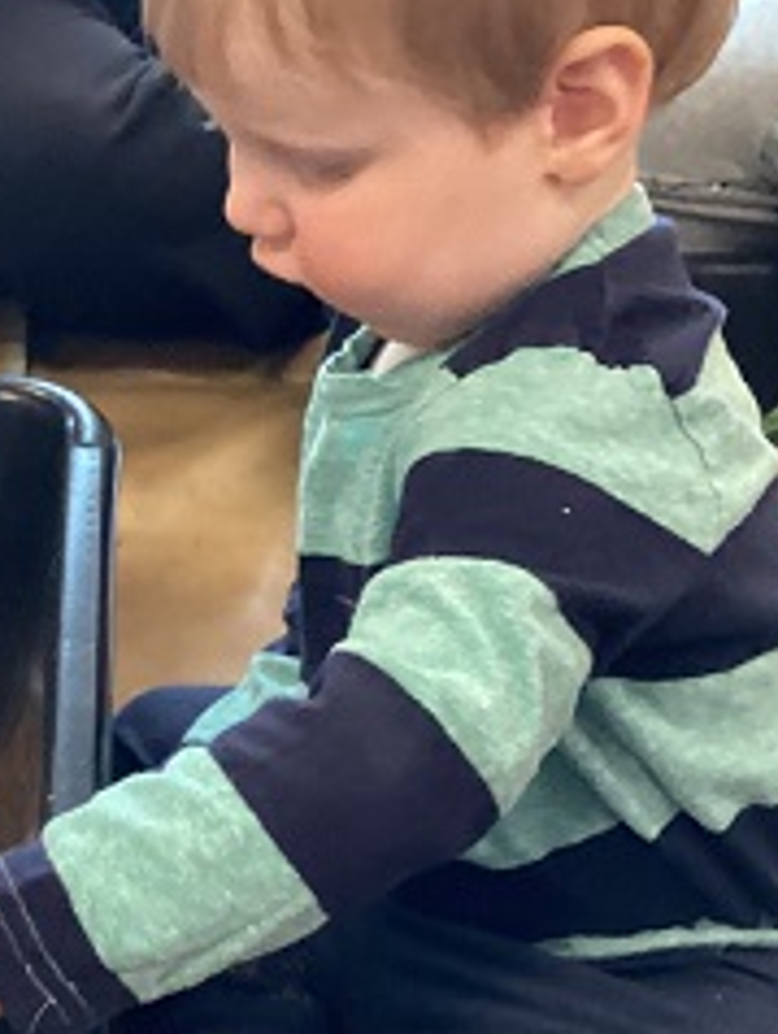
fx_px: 1944
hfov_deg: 22.2
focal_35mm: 65
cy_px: 626
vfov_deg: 29.7
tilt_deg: -35.9
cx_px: 124
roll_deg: -3.5
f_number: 2.4
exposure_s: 1/30
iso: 500
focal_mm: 3.3
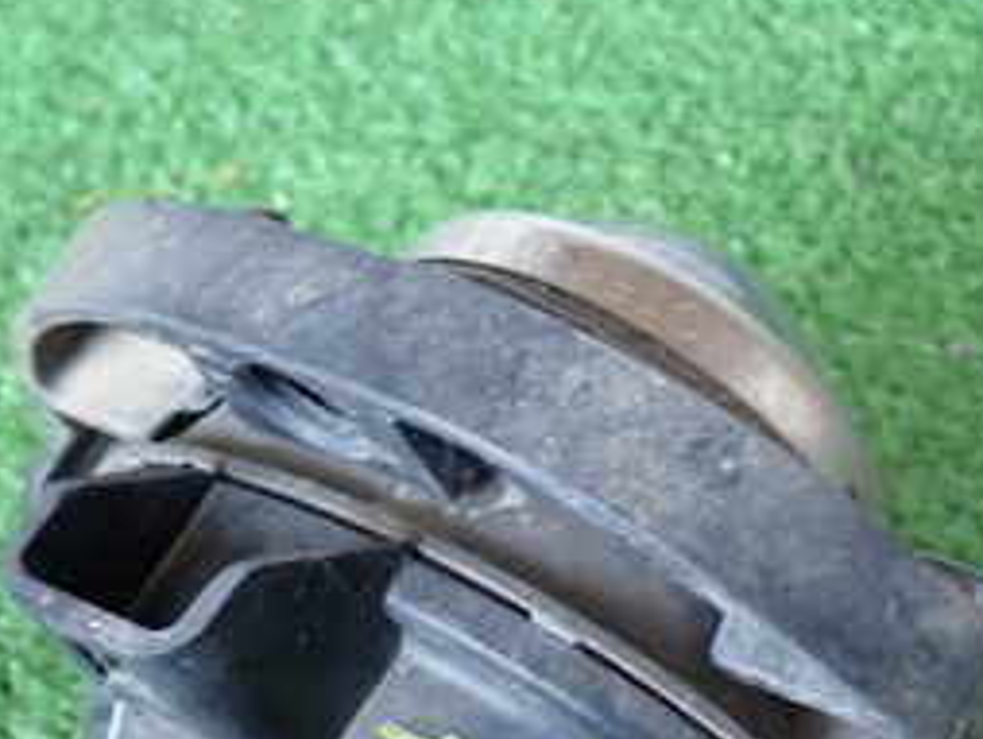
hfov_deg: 22.9
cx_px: 341
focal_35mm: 85
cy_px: 782
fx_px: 2416
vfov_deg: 16.9
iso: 250
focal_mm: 6.37
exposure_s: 1/40
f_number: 2.5
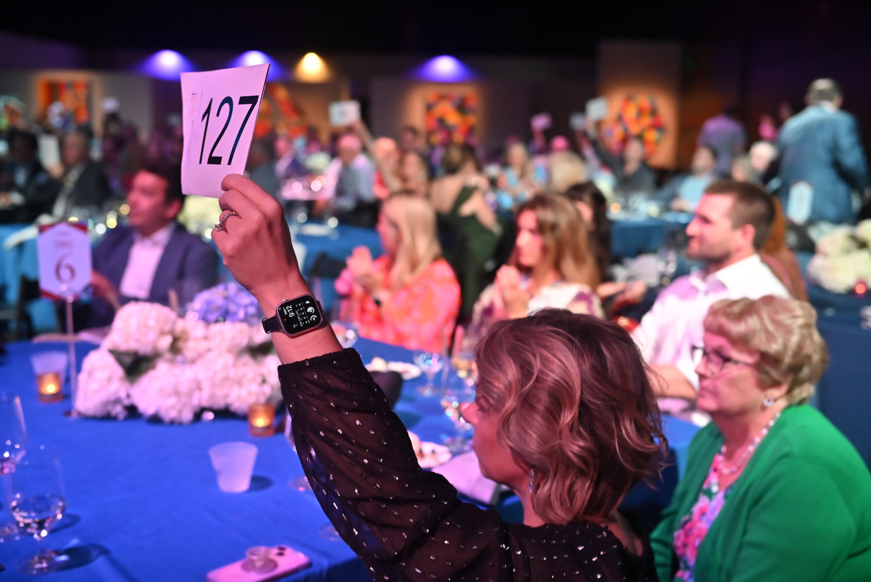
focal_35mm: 40
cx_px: 436
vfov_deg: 33.4
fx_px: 968
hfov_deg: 48.4
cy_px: 291
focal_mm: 40
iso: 2500
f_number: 3.5
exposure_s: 1/160
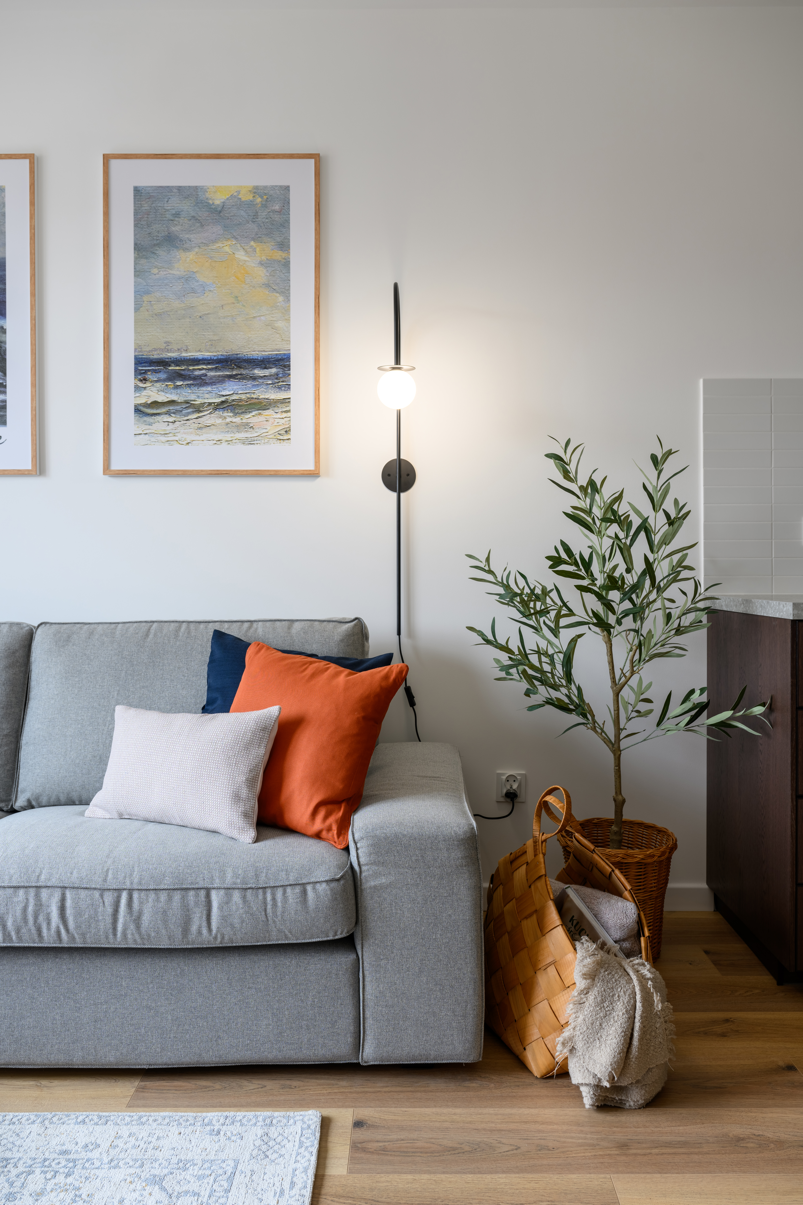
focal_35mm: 29
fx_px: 970
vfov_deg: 63.7
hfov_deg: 45.0
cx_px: 402
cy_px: 602
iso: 100
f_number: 7.1
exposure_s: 1/40
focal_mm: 29
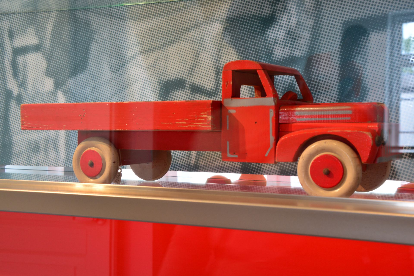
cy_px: 138
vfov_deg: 23.8
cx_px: 207
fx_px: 655
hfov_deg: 35.1
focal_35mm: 57
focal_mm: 38
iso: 400
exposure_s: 1/10
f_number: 9
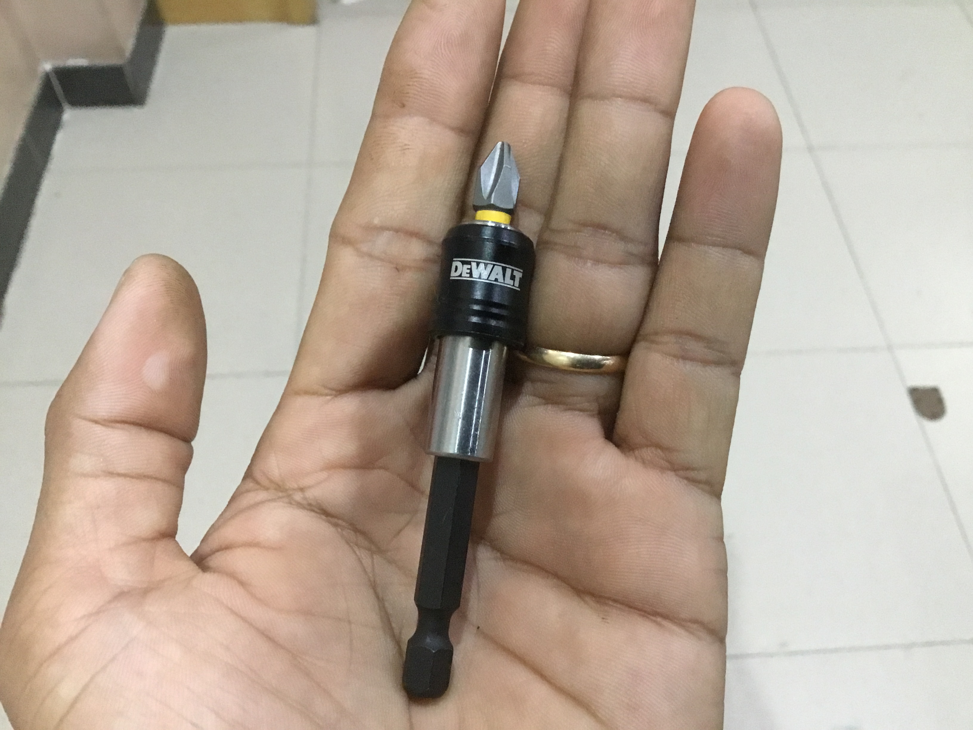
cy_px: 365
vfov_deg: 45.4
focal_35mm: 31
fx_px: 871
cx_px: 486
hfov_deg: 58.4
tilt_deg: -54.5
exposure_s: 1/17
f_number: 2.4
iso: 250
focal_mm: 3.3
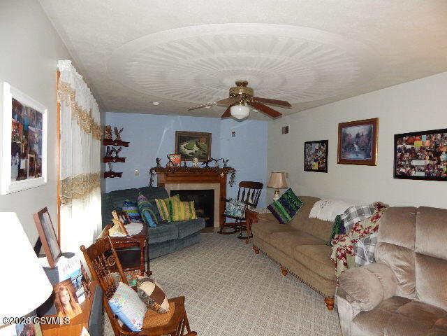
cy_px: 168
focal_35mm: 22
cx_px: 224
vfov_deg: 61.1
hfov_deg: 76.4
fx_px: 284
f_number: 3
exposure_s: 1/30
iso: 200
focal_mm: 4
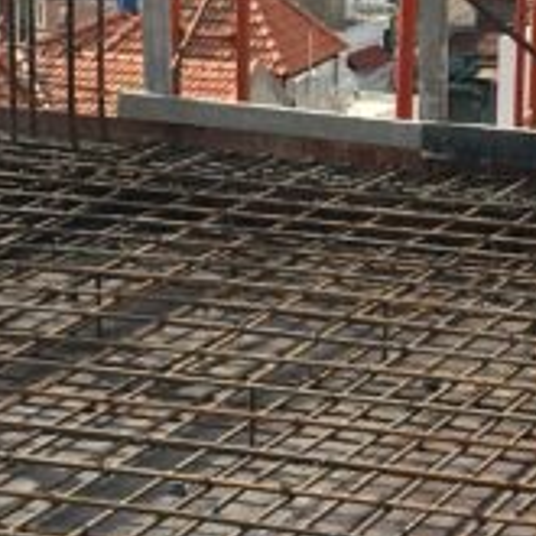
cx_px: 481
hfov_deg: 10.9
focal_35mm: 159
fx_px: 2785
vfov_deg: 11.0
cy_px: 221
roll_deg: -0.7
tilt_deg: -12.1
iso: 25
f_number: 2.2
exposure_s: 1/1202
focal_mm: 4.15
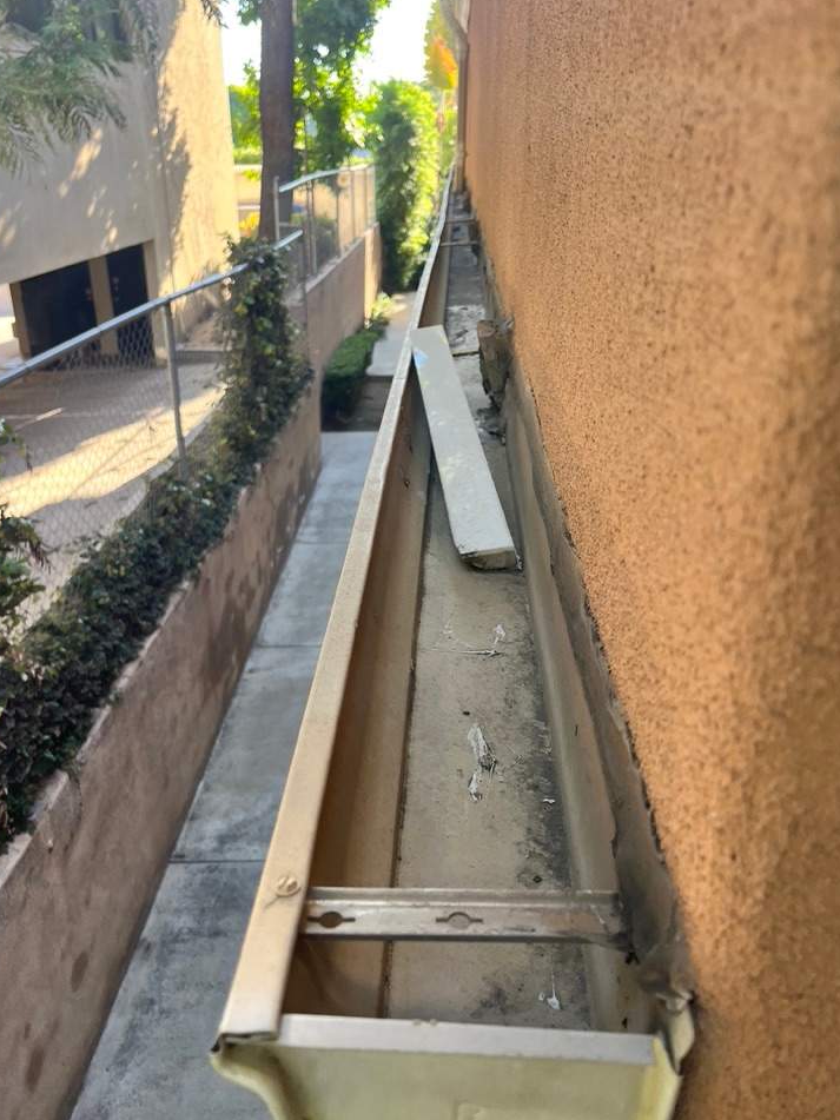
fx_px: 906
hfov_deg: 49.7
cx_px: 421
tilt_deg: -22.7
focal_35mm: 28
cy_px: 519
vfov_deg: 63.4
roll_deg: +2.6
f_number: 1.6
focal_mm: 5.1
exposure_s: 1/166
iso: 64
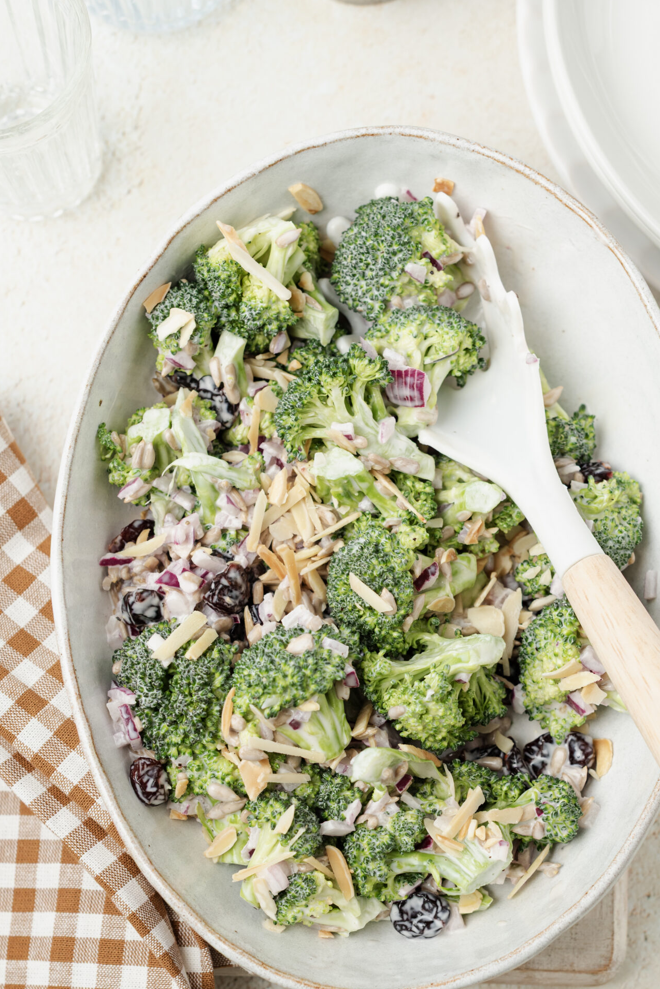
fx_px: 1842
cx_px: 391
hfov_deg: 20.3
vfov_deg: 29.9
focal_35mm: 67
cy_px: 655
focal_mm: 50
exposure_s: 1/25
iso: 320
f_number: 5.6
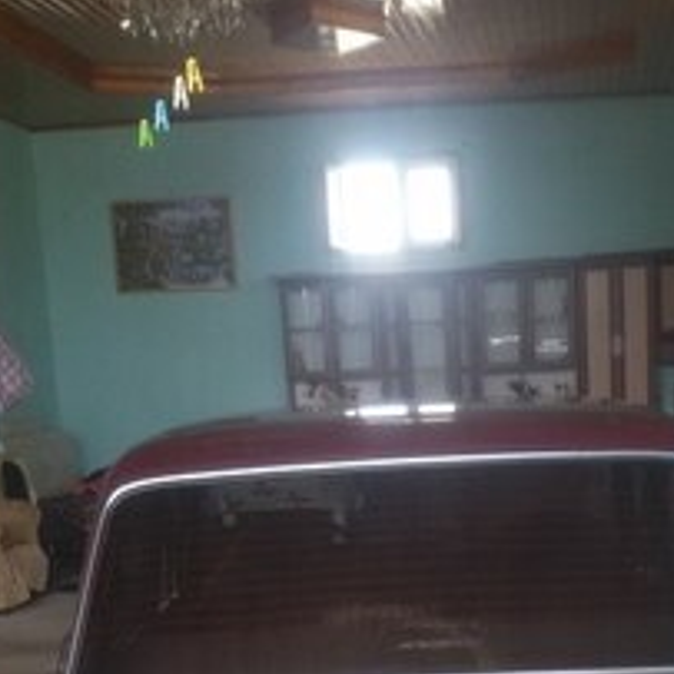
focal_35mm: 67
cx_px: 415
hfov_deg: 25.7
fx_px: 1476
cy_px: 810
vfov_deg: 23.5
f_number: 2.4
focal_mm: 2.93
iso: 50
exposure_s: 1/25
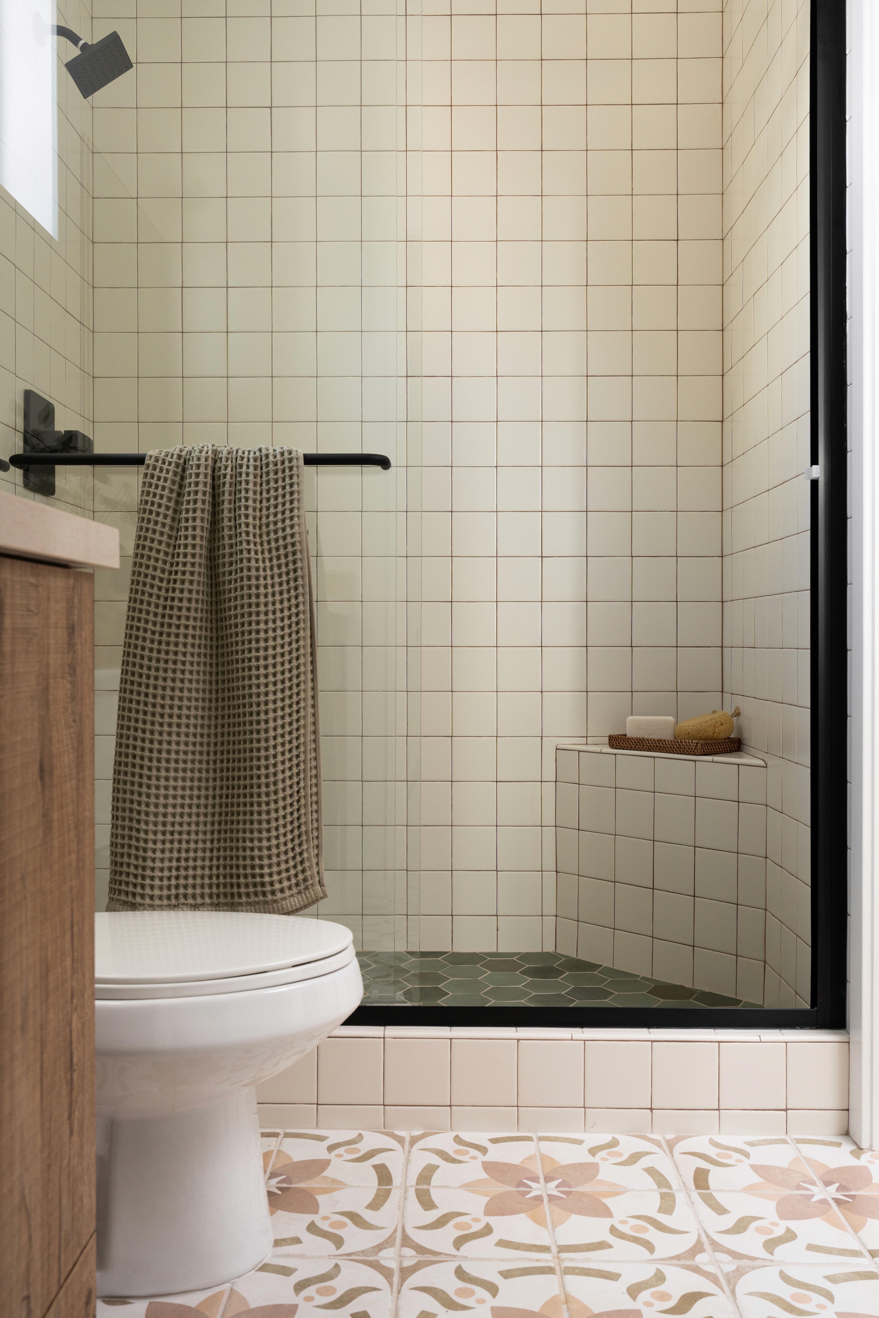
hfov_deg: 40.0
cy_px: 659
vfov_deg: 57.2
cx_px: 440
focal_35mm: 33
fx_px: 1209
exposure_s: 1/13
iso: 500
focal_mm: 33
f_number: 9
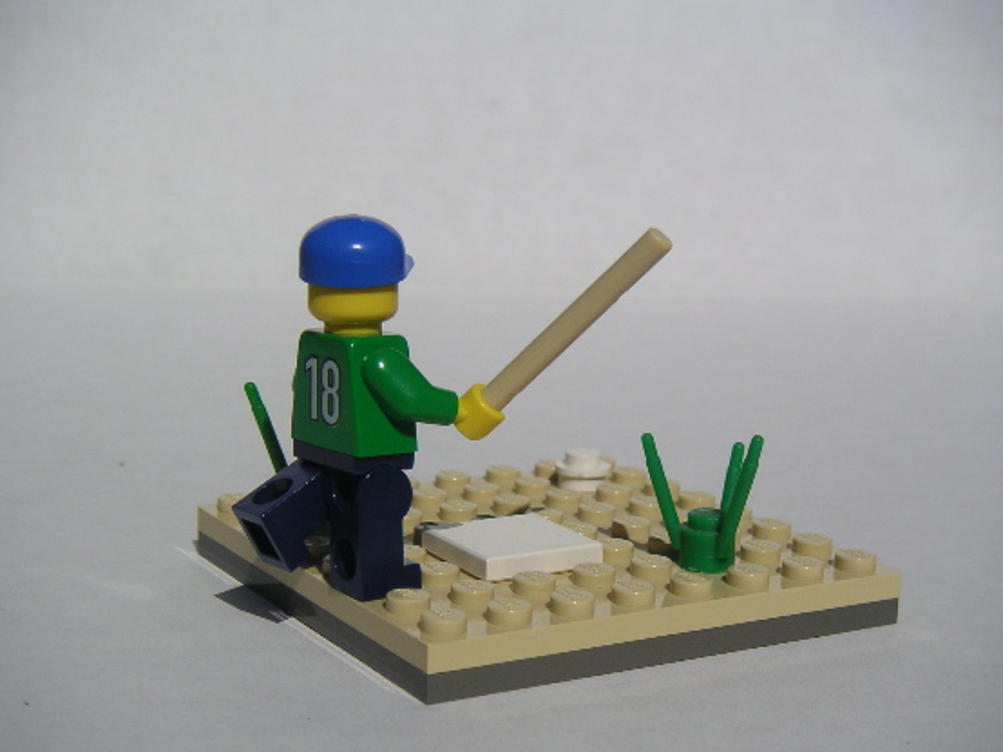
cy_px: 397
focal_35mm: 65
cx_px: 509
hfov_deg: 29.8
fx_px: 1883
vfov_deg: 22.6
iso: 50
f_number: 6.7
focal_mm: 9.3
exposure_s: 1/750
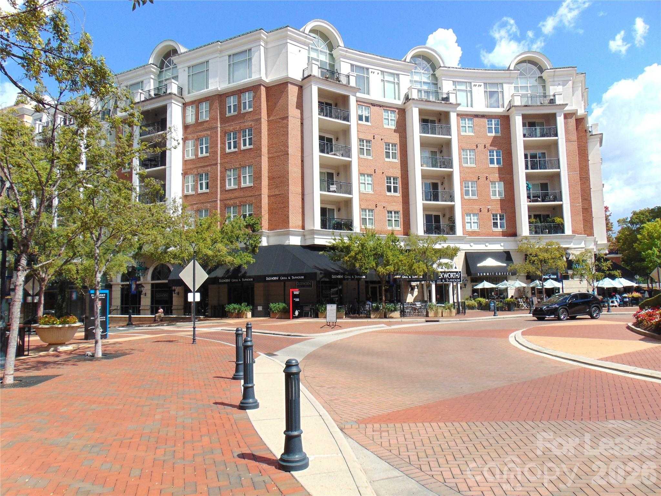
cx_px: 330
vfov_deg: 54.9
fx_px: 477
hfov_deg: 69.4
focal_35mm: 25
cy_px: 248
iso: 80
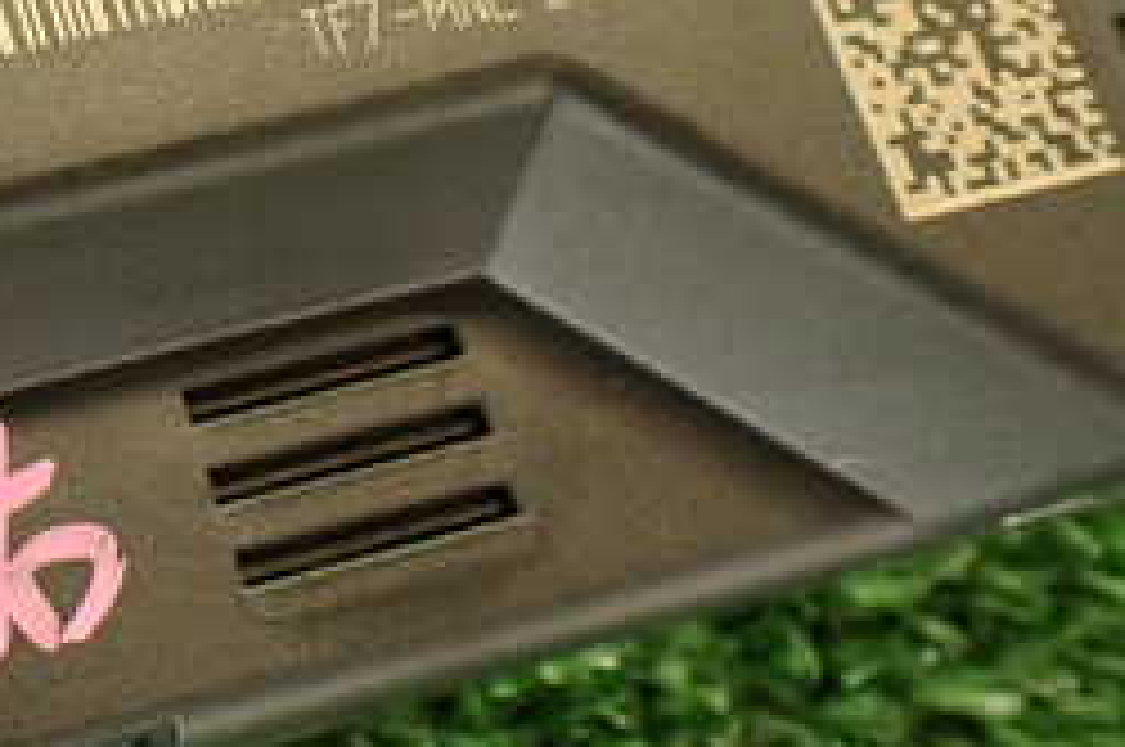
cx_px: -184
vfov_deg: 16.9
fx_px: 2497
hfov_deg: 23.5
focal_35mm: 80
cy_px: 144
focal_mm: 5.79
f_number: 2.4
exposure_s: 1/30
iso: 250
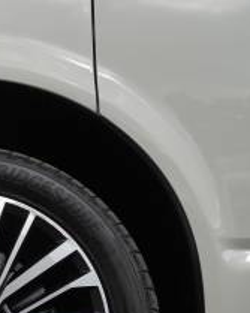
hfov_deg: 13.4
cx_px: -42
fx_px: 1037
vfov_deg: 17.0
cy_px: 259
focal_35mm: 112
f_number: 5
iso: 400
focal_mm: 26
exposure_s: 1/800
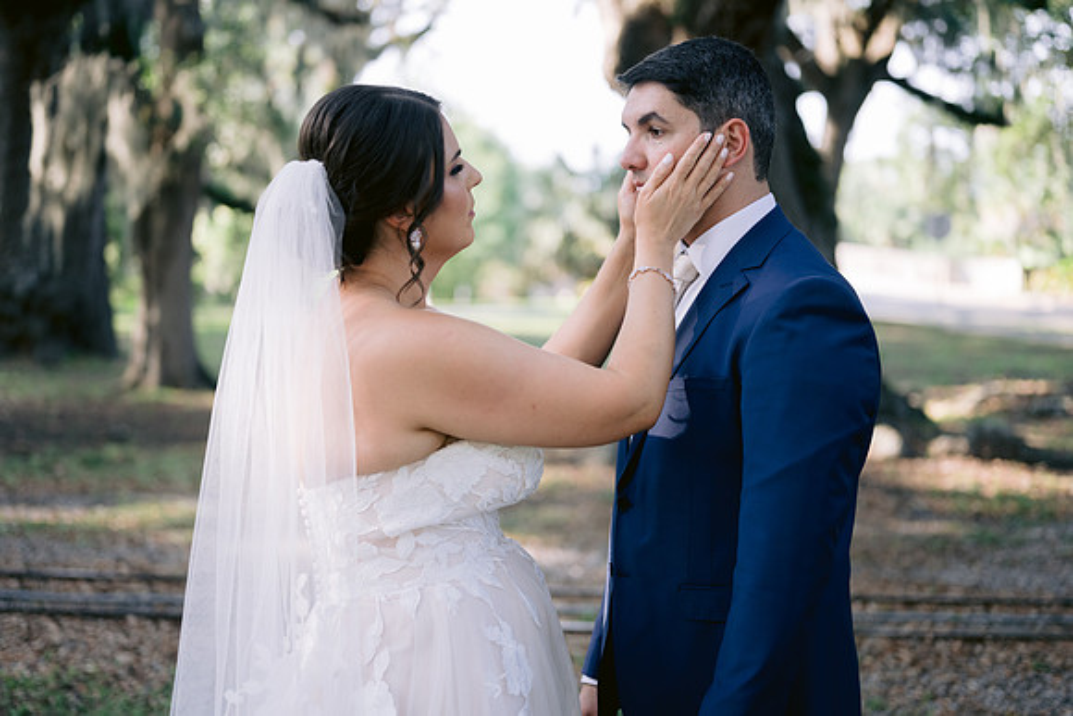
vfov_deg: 26.8
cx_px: 536
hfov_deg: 39.3
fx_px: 1503
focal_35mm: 50
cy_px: 358
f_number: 1.8
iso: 160
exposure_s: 1/500
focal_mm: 50
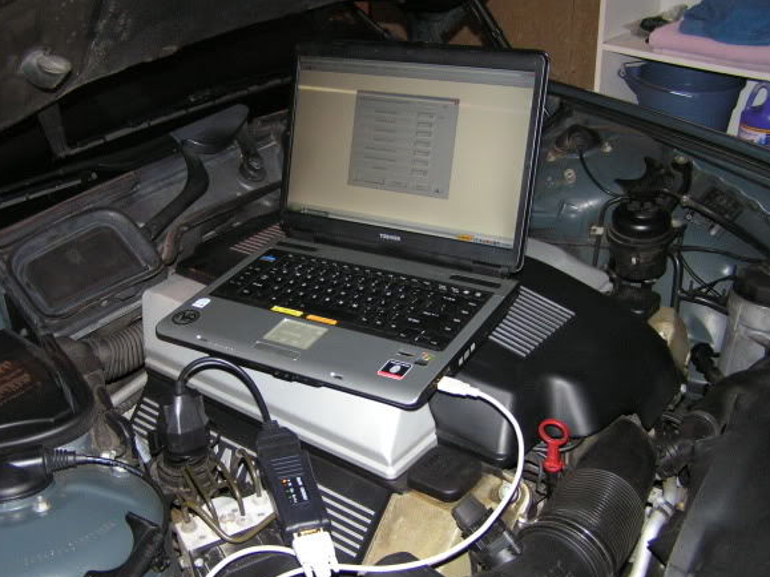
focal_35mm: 42
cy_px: 318
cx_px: 364
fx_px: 934
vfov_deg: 34.3
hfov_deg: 44.8
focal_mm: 6.3
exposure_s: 1/40
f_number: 2.8
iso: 200
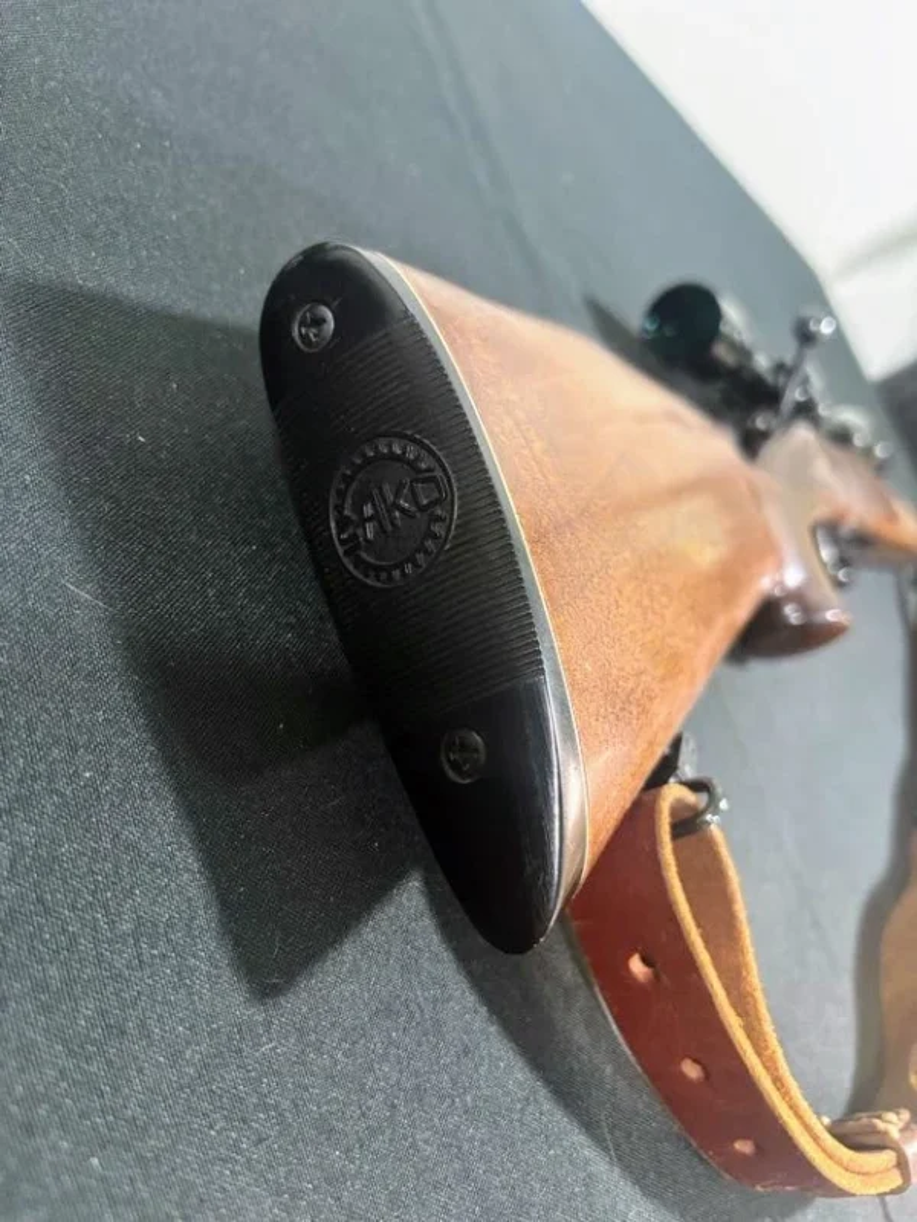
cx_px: 458
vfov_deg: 67.3
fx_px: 918
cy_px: 611
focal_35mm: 26
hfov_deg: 53.1
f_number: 1.6
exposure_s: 1/40
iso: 640
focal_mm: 5.96
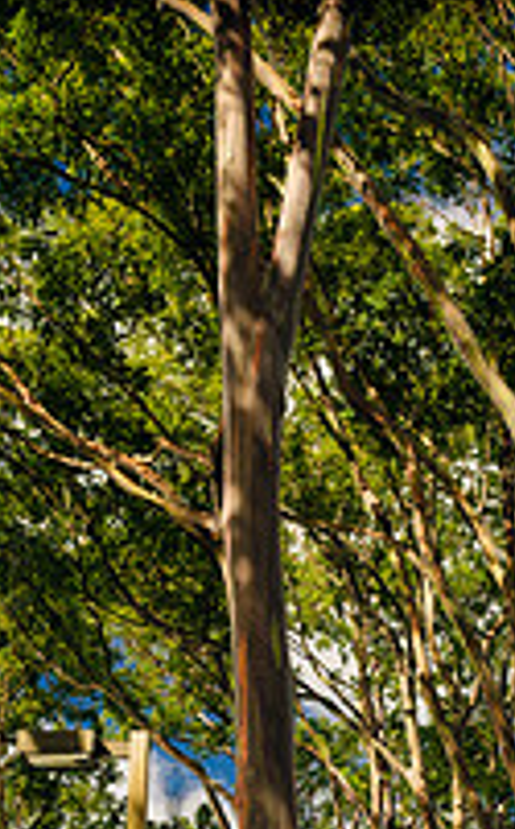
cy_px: 920
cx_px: 482
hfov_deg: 16.0
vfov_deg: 24.1
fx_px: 1803
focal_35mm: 80
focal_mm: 35
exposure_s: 1/200
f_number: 13
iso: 640
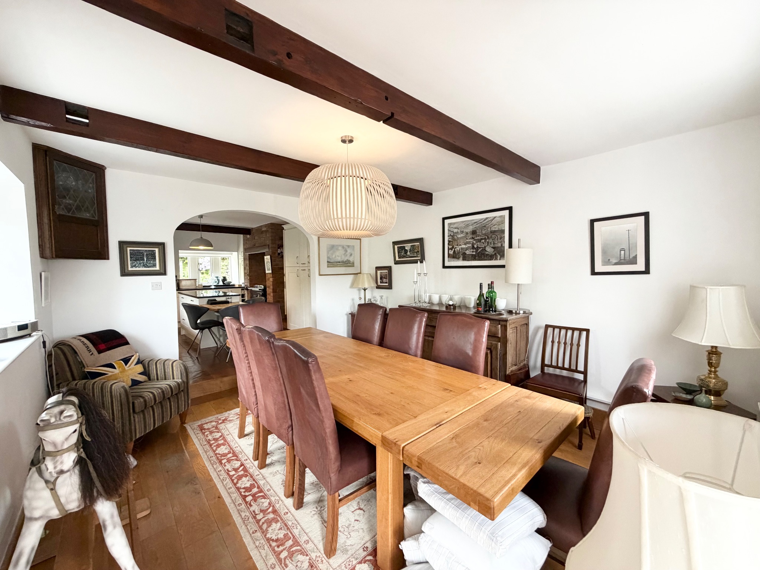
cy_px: 285
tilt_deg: -0.9
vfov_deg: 85.7
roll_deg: +0.6
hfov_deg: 102.1
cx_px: 380
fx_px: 307
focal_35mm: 14
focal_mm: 2.22
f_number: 2.2
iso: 320
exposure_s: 1/111
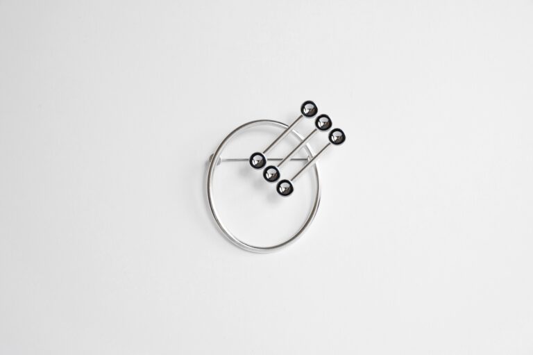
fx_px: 1154
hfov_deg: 26.0
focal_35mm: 78
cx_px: 266
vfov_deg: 17.5
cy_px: 178
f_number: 11
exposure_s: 1/5
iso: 100
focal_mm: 78
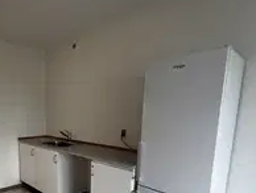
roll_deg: +0.1
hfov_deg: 64.8
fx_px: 185
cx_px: 61
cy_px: 145
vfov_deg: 52.5
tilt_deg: -9.0
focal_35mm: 25
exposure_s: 1/100
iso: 250
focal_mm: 1.57
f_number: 1.8
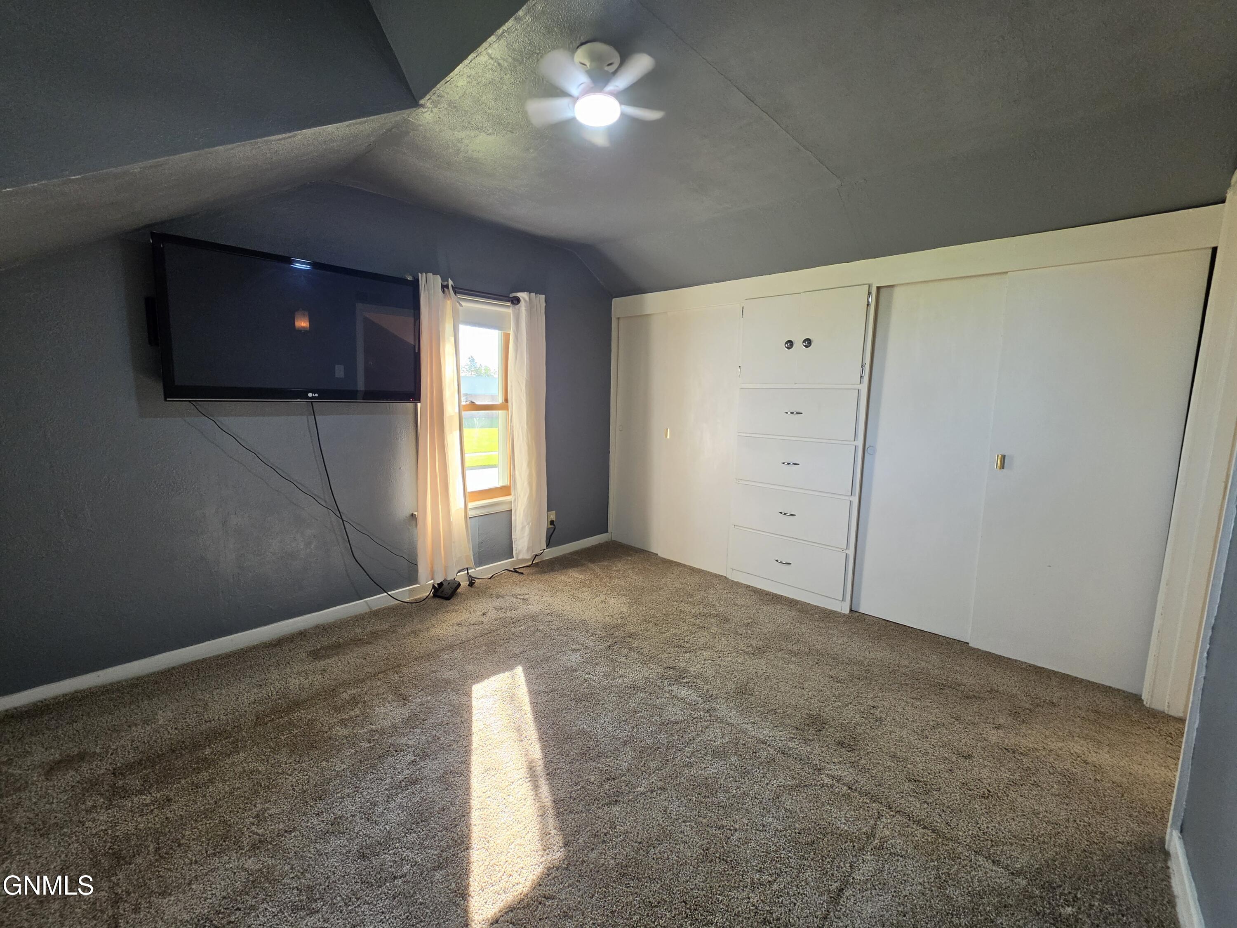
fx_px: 465
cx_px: 618
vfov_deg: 89.9
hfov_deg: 106.2
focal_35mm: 13
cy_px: 464
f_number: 1.9
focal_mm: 2.2
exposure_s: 1/120
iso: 250
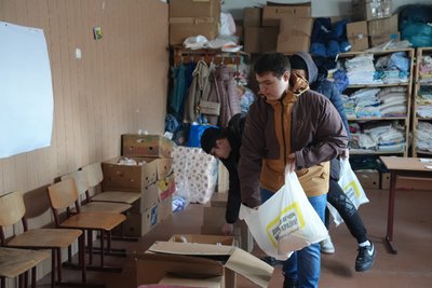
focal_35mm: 44
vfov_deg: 30.5
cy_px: 144
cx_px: 216
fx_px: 528
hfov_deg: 44.5
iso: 6400
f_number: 4
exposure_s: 1/160
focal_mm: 44
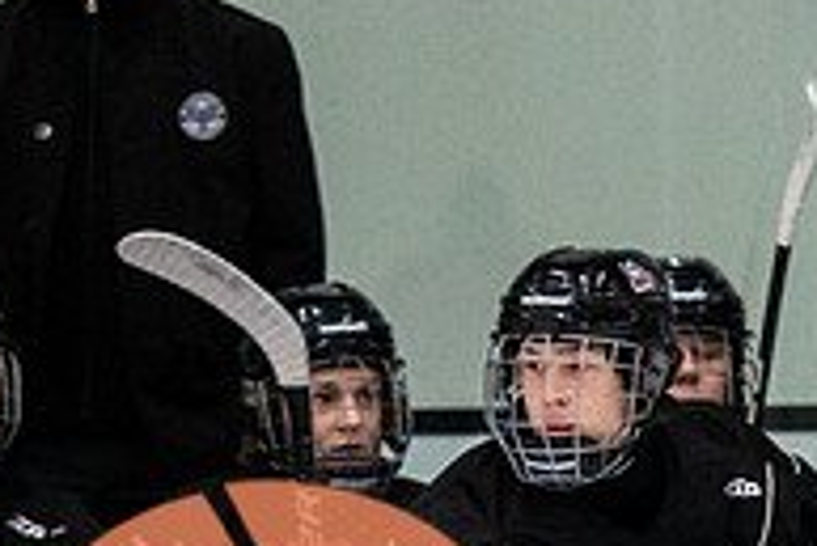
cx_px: 911
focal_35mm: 866
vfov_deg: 1.6
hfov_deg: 2.4
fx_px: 19668
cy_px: 777
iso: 2000
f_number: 2.8
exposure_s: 1/640
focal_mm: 125
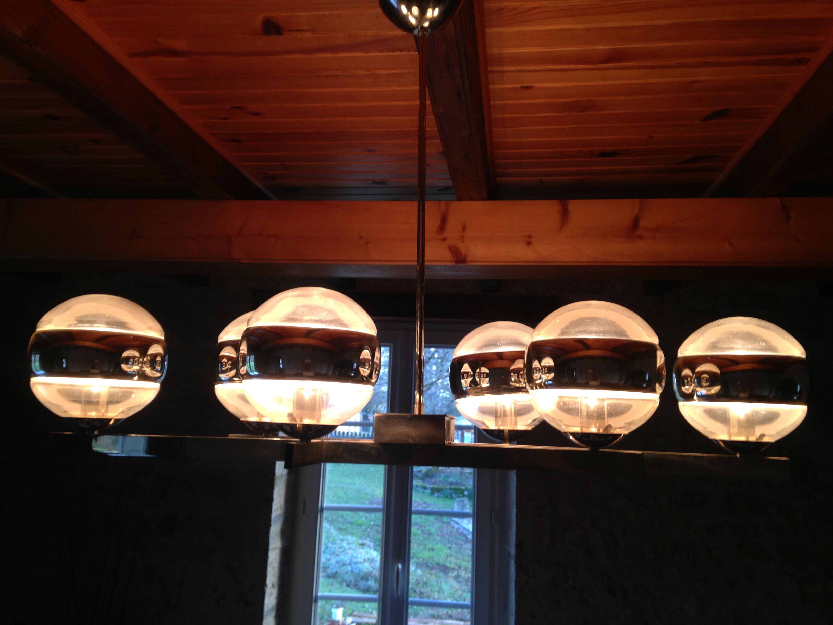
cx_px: 416
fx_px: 794
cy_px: 312
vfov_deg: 42.9
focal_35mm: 33
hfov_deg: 55.4
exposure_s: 1/20
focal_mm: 4.12
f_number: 2.4
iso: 50
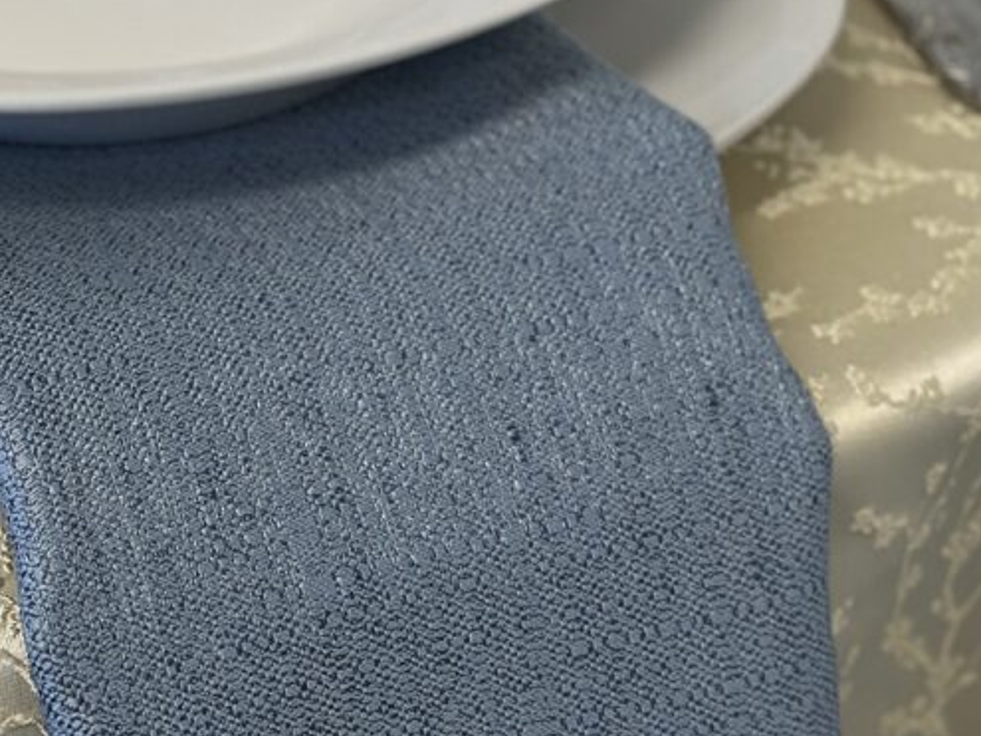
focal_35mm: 149
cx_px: 222
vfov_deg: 9.8
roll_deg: -1.0
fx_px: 4222
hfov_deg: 13.2
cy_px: -77
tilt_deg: -31.4
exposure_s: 1/124
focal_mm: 6.86
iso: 64
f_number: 1.78
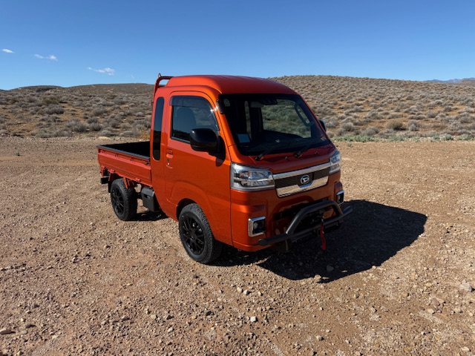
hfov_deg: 71.6
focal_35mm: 24
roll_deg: +1.7
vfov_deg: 56.8
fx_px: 329
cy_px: 178
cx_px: 238
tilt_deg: -10.4
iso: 80
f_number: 1.78
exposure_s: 1/4167
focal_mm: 6.76
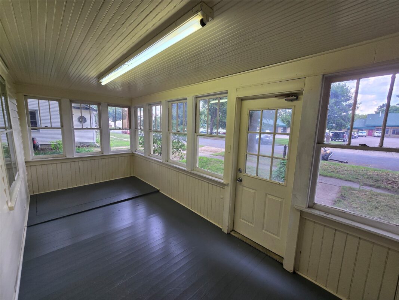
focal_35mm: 13
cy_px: 150
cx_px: 200
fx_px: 150
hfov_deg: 106.2
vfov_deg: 89.9
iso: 64
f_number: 2.2
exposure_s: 1/120
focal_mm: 2.2
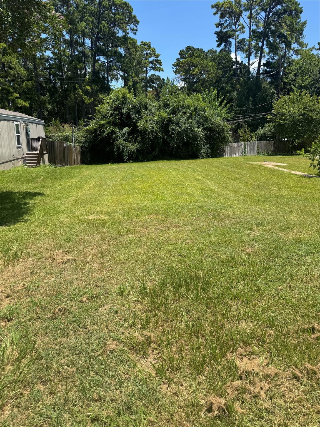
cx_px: 160
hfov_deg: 56.8
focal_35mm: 24
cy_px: 214
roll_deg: -0.4
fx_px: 296
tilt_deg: -14.7
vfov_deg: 71.6
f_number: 1.78
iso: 80
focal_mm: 6.76
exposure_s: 1/2959
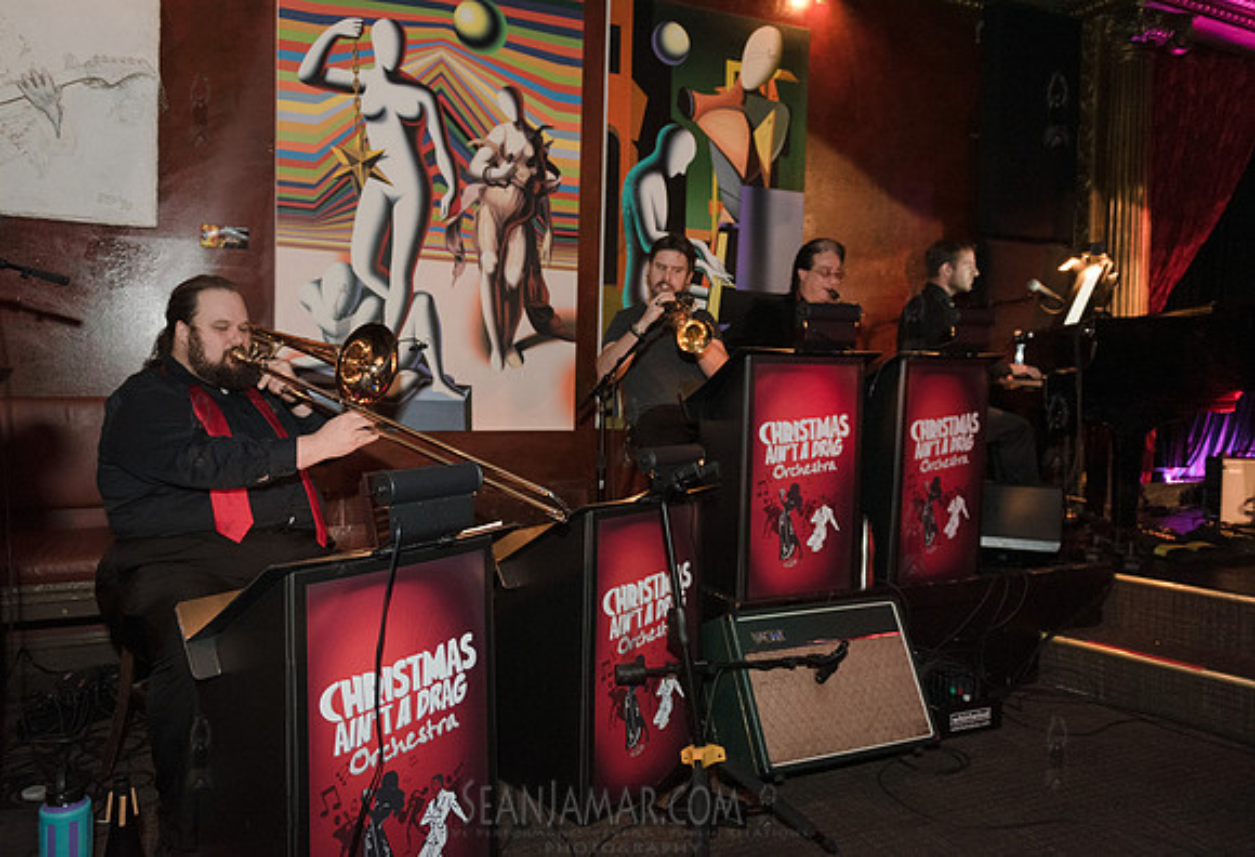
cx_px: 585
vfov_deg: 51.2
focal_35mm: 25
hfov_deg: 70.1
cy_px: 410
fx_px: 894
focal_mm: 24
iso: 4000
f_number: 2.8
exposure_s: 1/200
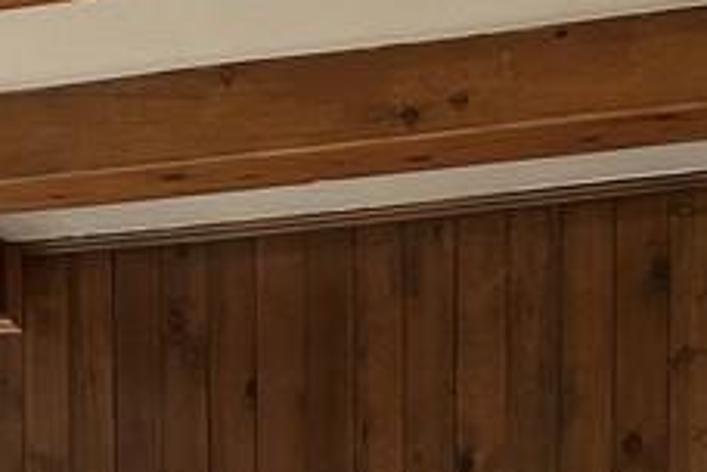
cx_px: 319
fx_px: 2199
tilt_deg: -1.9
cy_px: 966
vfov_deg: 11.0
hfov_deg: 18.3
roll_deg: +0.4
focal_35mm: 112
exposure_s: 1/60
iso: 250
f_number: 1.78
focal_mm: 6.86
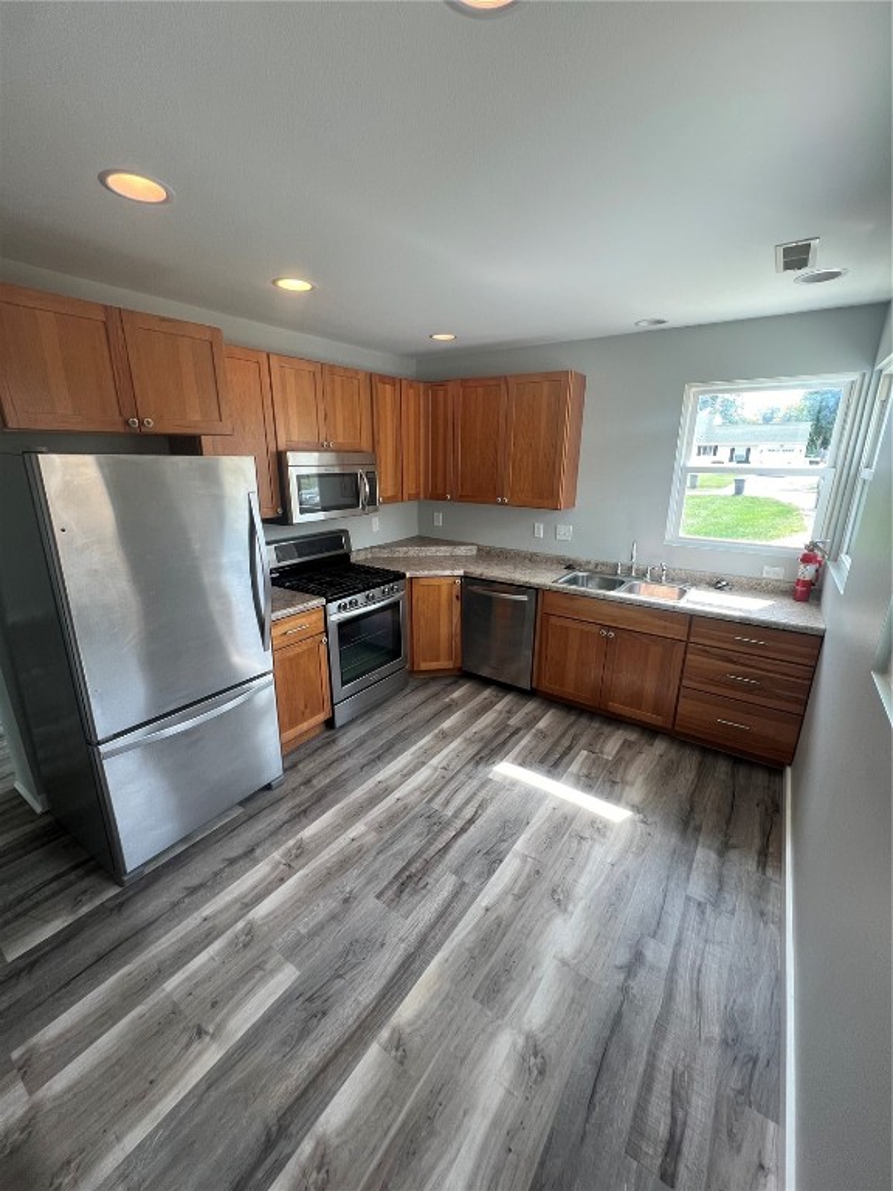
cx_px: 446
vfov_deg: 106.2
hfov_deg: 89.9
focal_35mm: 13
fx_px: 447
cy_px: 596
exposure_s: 1/120
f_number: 1.8
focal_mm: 1.57
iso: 100
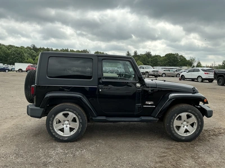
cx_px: 112
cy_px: 84
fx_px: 182
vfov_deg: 49.7
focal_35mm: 28
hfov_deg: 63.4
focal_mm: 3
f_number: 1.8
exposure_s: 1/1451
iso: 25
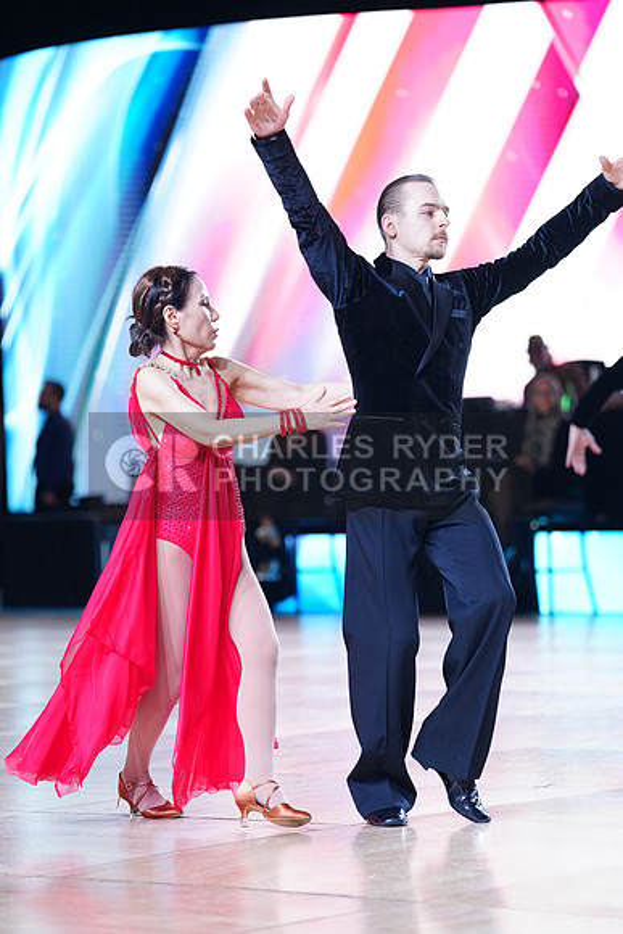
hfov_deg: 10.2
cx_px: 312
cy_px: 467
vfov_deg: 15.3
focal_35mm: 134
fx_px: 3476
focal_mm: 134
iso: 1250
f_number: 2.8
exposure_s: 1/640
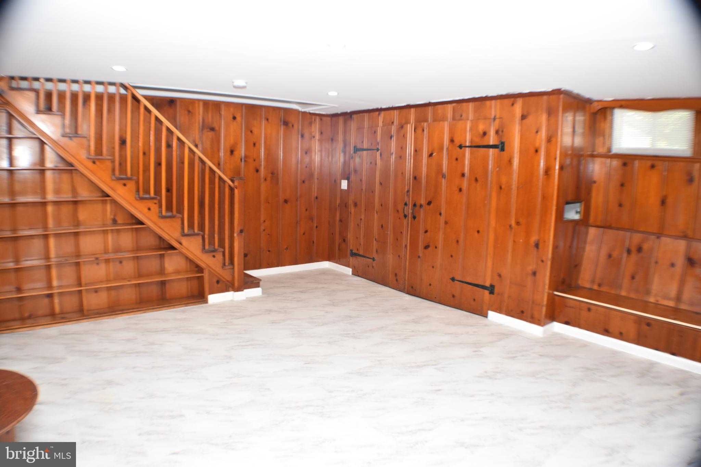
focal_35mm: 30
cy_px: 234
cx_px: 350
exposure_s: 1/60
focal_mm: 20
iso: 400
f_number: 4
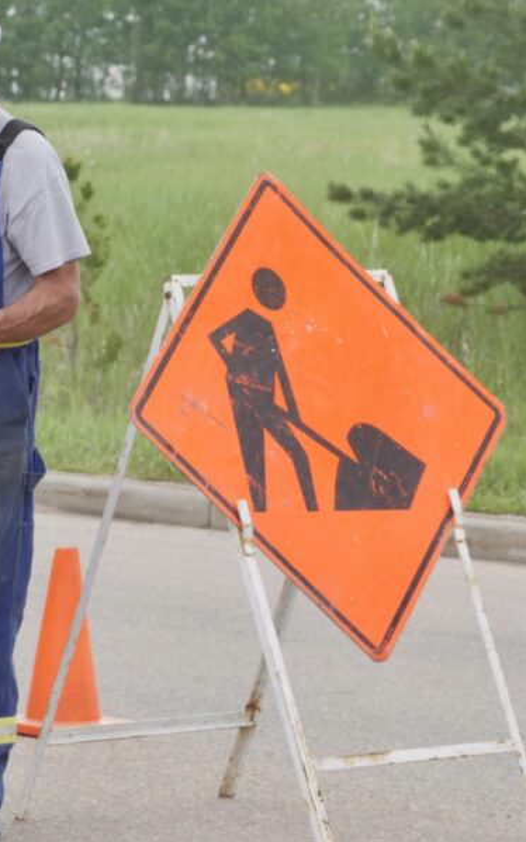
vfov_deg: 7.9
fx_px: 6098
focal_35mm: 266
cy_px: 439
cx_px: 86
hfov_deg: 4.9
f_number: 8
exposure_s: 1/160
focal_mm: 75
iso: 400
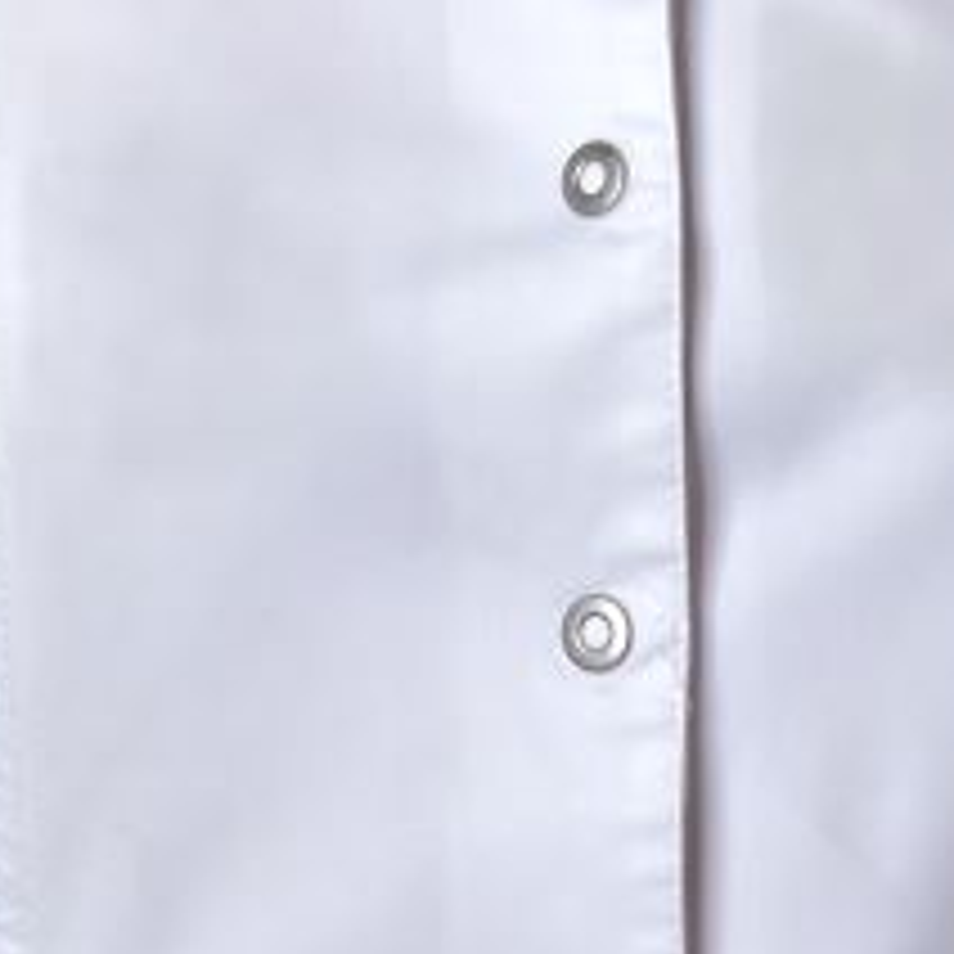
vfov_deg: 5.3
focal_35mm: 320
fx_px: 9978
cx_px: 569
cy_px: -1143
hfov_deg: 5.5
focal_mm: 56
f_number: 10
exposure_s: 1/160
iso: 100
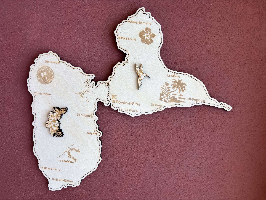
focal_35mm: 26
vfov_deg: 53.1
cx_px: 133
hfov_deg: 67.3
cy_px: 100
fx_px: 200
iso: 50
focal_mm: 5.96
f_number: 1.6
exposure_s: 1/121
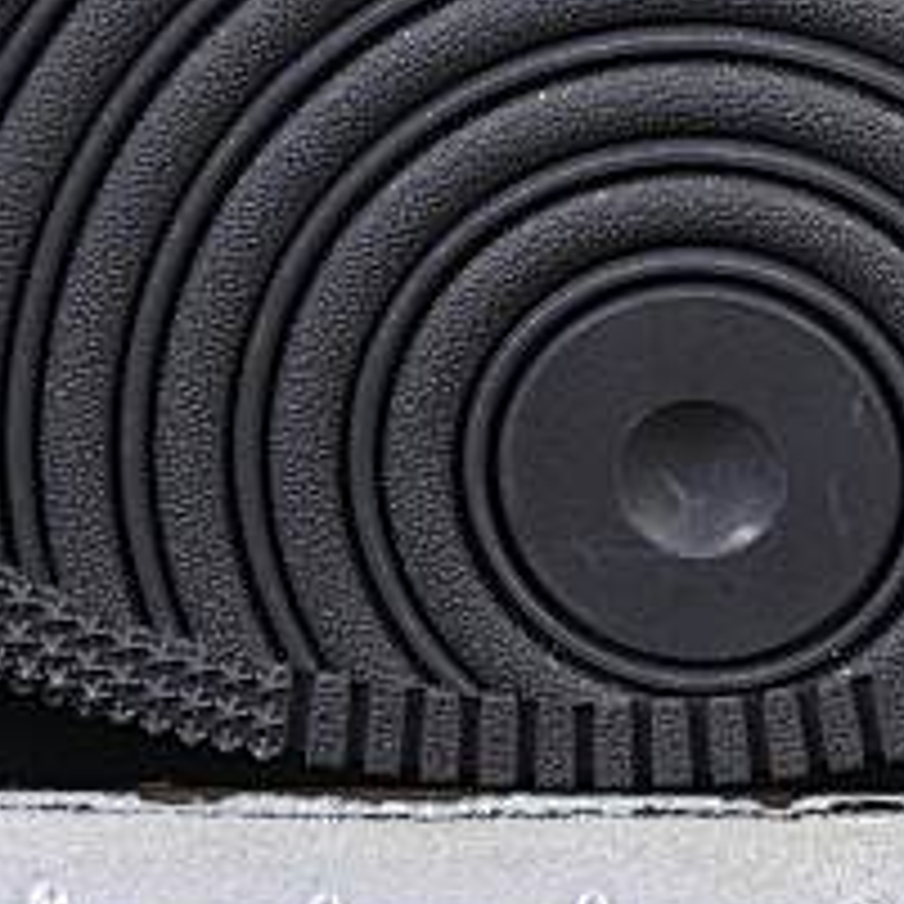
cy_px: -220
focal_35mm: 342
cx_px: 1417
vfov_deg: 5.1
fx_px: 10105
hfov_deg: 5.1
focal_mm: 50
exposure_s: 1/60
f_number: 6.3
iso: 160
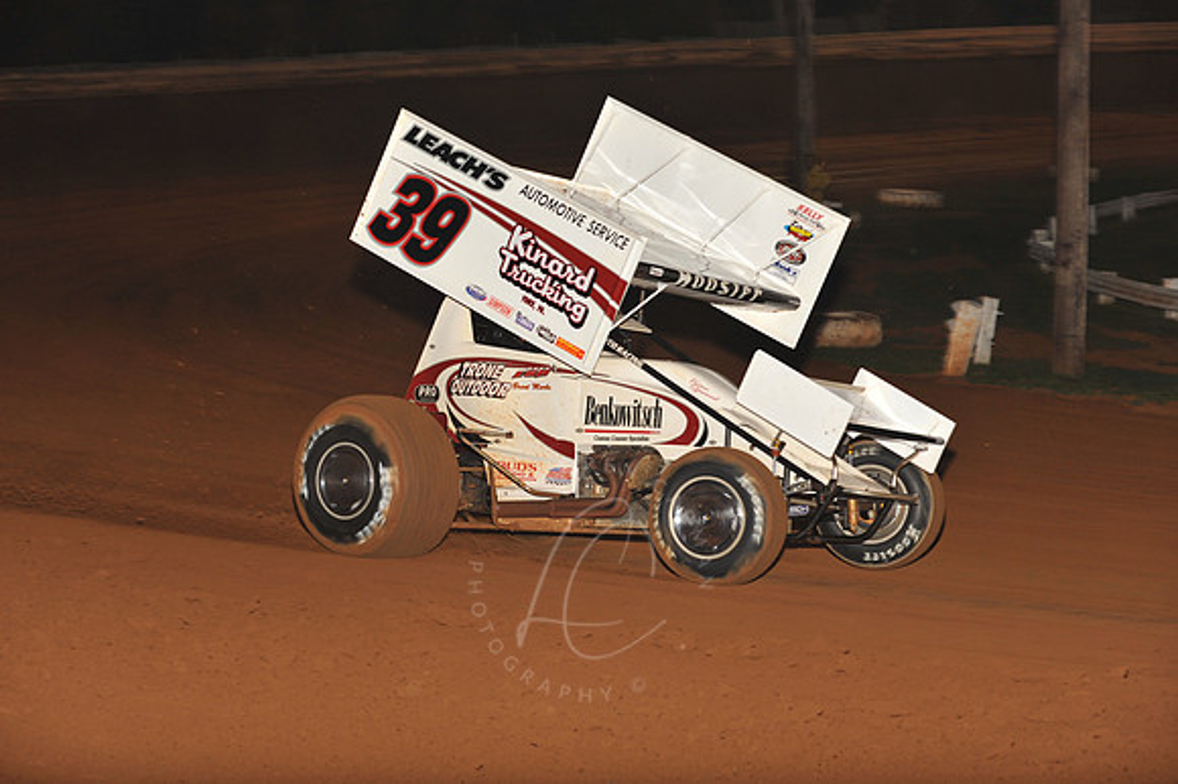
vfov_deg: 12.2
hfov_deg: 18.3
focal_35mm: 112
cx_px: 589
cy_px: 392
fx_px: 3663
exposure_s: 1/320
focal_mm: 112
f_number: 6.3
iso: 800
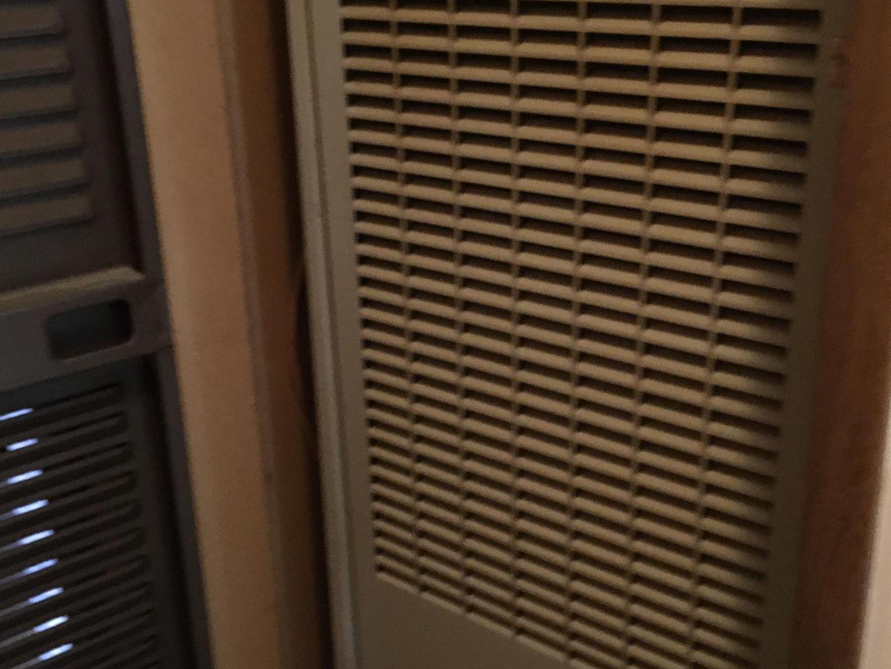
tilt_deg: -22.5
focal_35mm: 42
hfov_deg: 44.8
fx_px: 1081
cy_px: 334
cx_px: 445
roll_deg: +1.3
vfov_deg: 34.4
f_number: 2.2
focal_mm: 4.15
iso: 500
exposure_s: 1/15
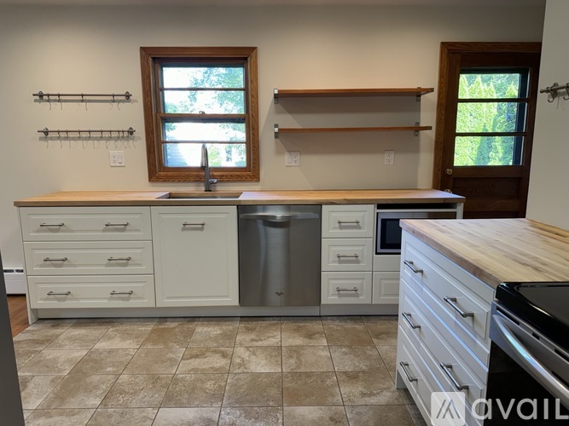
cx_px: 284
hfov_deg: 71.6
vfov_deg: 56.8
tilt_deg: -10.2
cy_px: 213
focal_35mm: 24
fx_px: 394
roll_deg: +0.0
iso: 160
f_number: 1.78
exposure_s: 1/120
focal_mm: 6.76
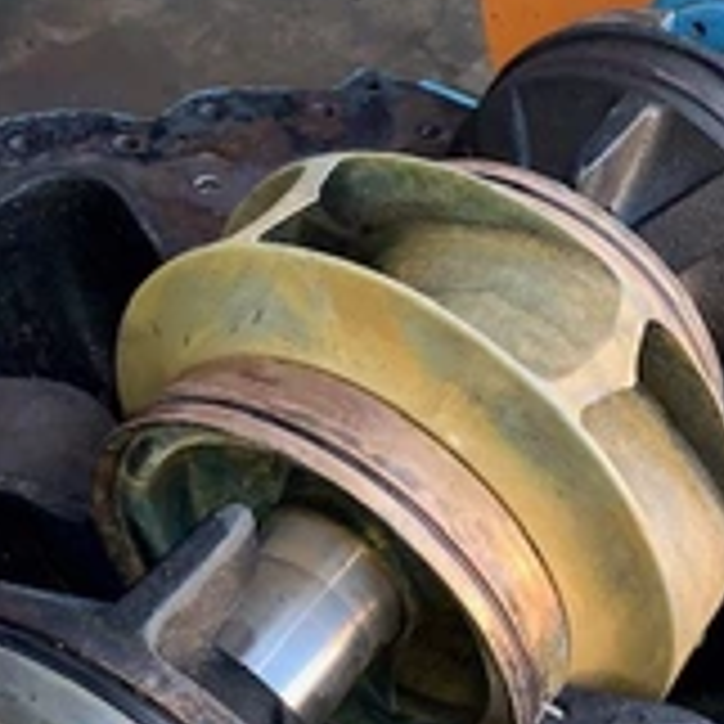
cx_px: 450
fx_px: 1349
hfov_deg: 29.9
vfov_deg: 29.6
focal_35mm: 57
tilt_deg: -48.5
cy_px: 531
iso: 32
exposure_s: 1/114
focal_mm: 4.25
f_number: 1.8
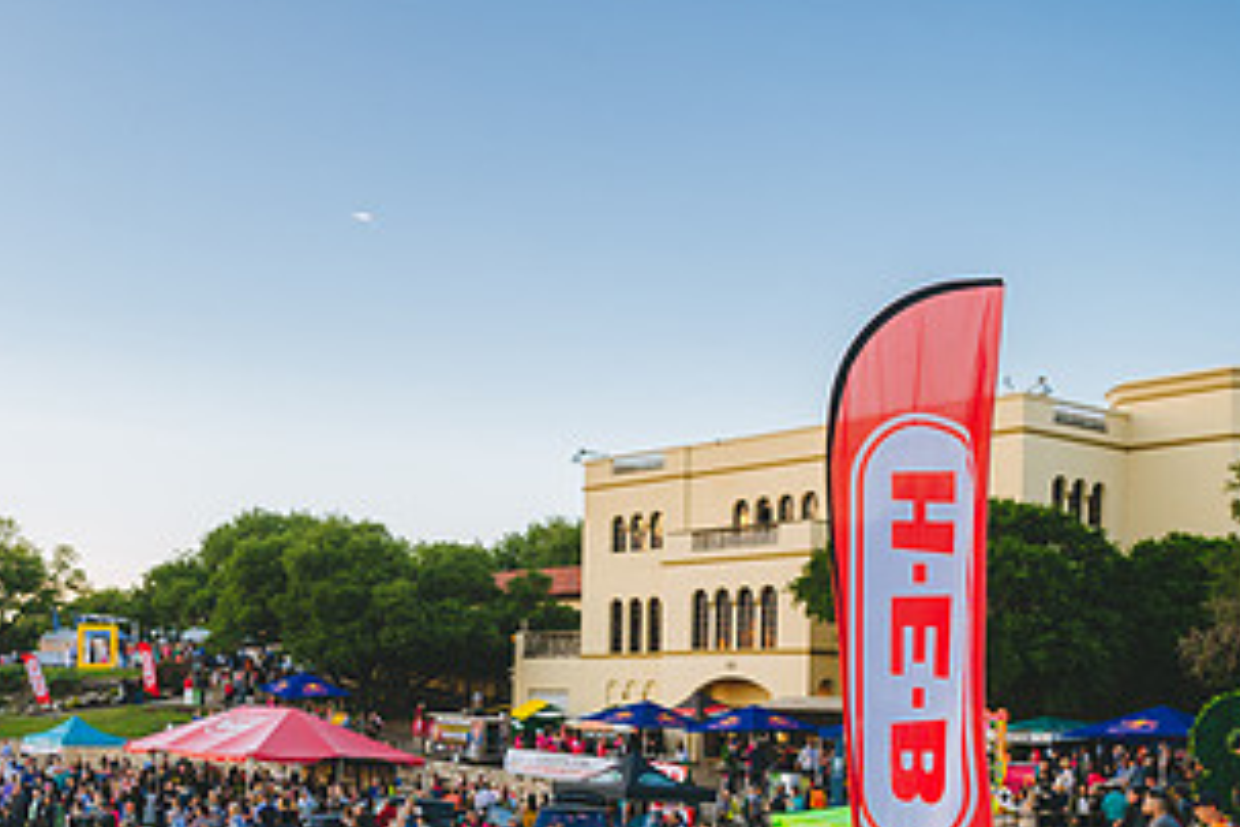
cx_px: 262
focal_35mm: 46
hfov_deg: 41.1
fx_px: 1584
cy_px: 665
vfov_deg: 28.6
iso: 100
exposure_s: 1/160
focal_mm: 24
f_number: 3.5
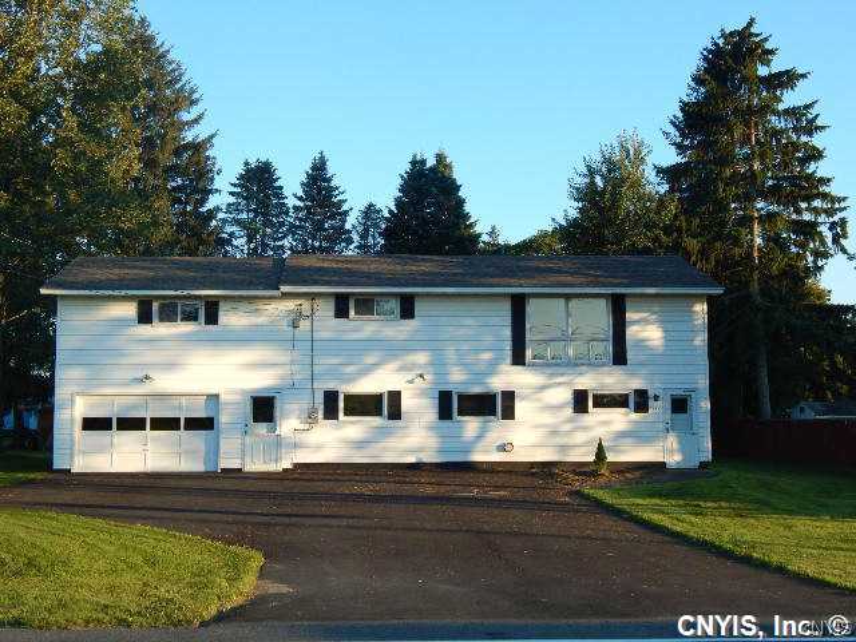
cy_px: 321
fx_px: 1187
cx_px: 428
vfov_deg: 30.3
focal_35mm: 48
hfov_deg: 39.7
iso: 125
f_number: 3.7
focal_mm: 8.6
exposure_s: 1/250
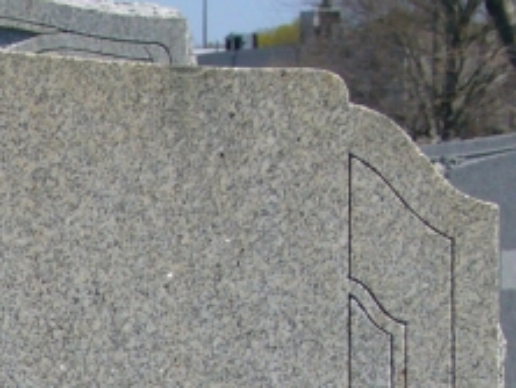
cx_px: -414
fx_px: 3895
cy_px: 869
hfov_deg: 7.4
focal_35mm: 261
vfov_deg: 5.5
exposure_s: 1/250
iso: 80
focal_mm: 9.6
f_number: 8
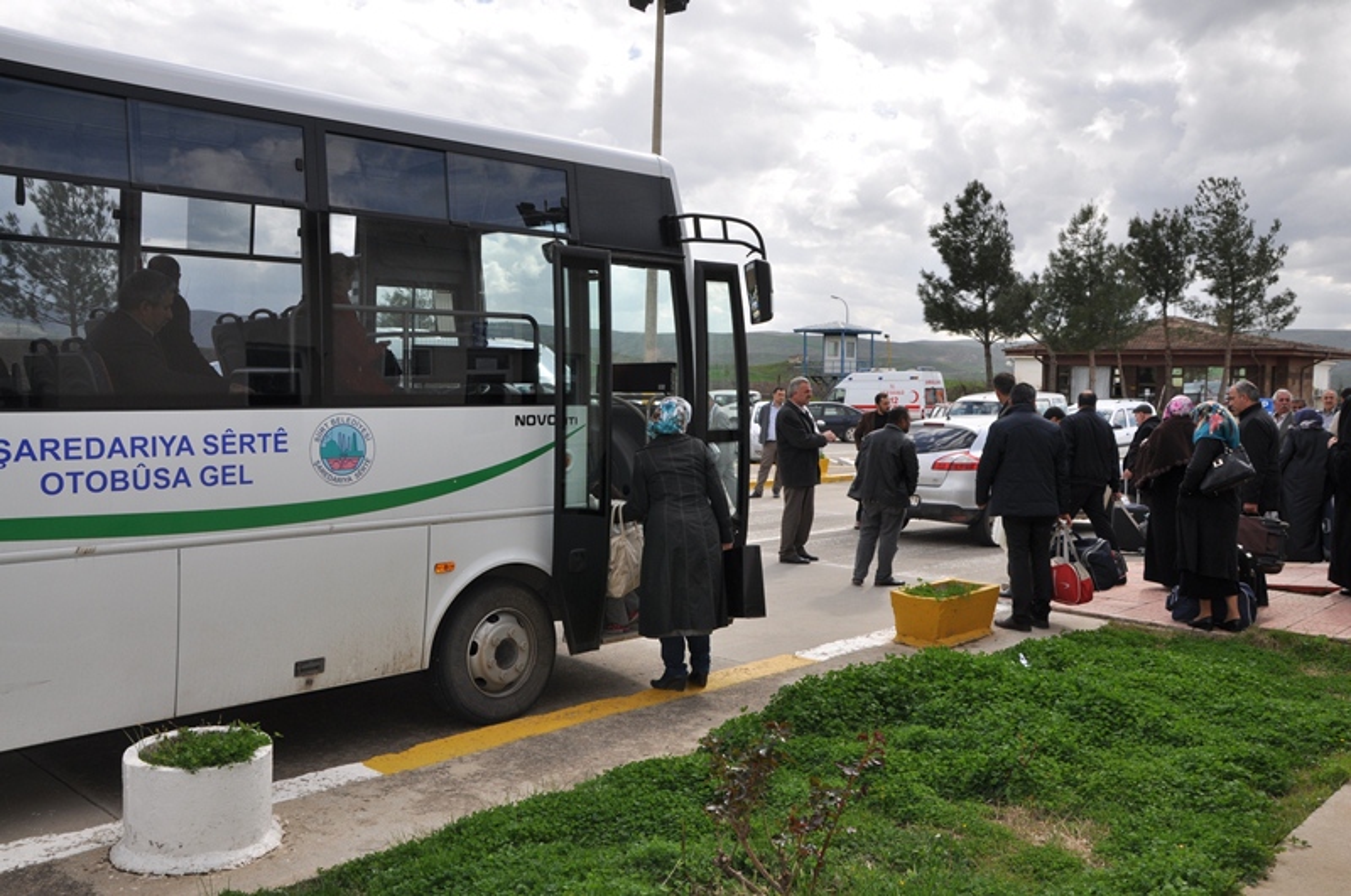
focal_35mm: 32
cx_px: 676
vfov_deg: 41.6
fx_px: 1180
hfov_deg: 59.6
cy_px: 448
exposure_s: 1/200
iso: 200
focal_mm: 21
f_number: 13
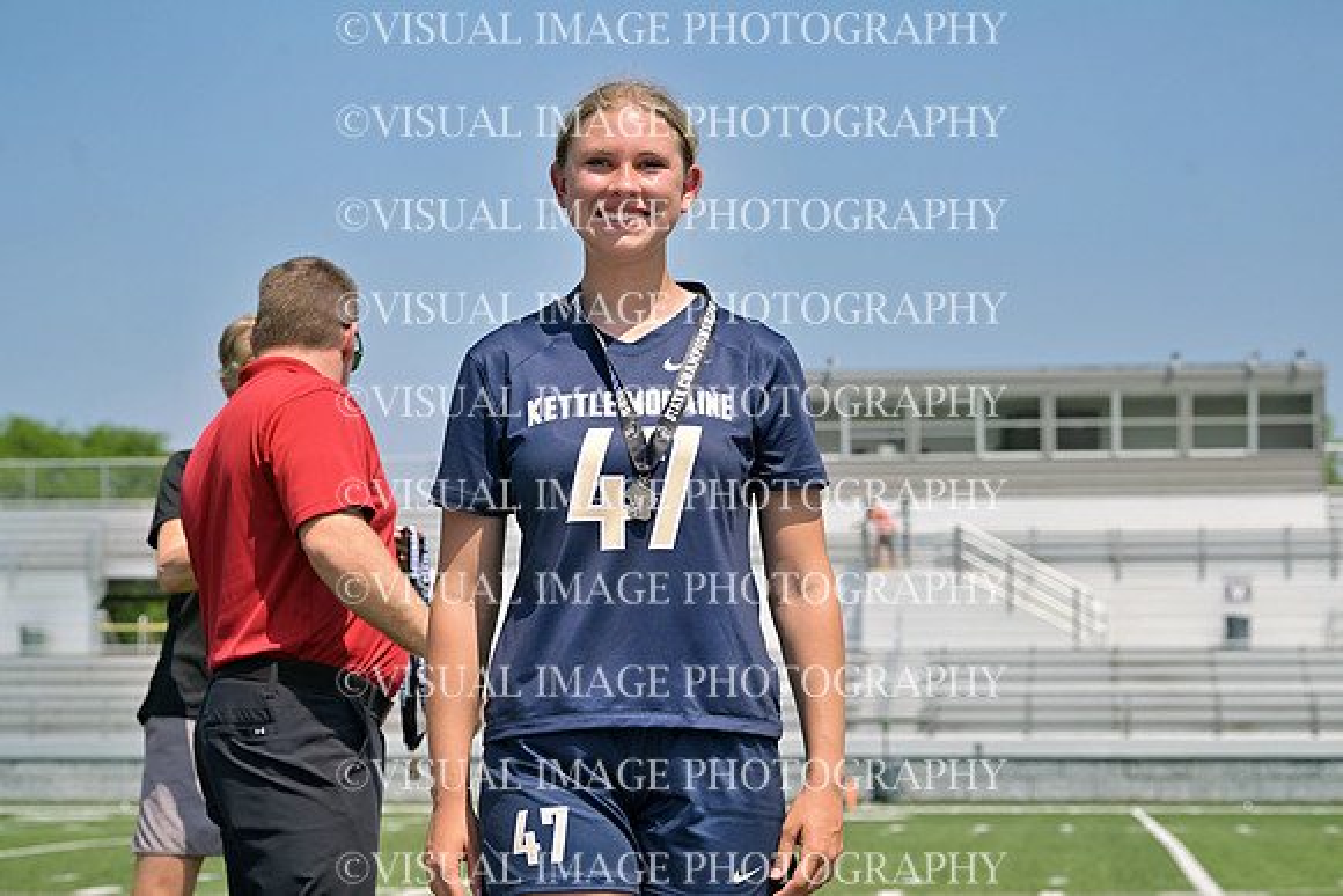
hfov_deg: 24.2
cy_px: 448
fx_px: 3134
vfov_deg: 16.3
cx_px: 672
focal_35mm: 84
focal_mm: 84
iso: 125
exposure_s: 1/640
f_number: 6.3
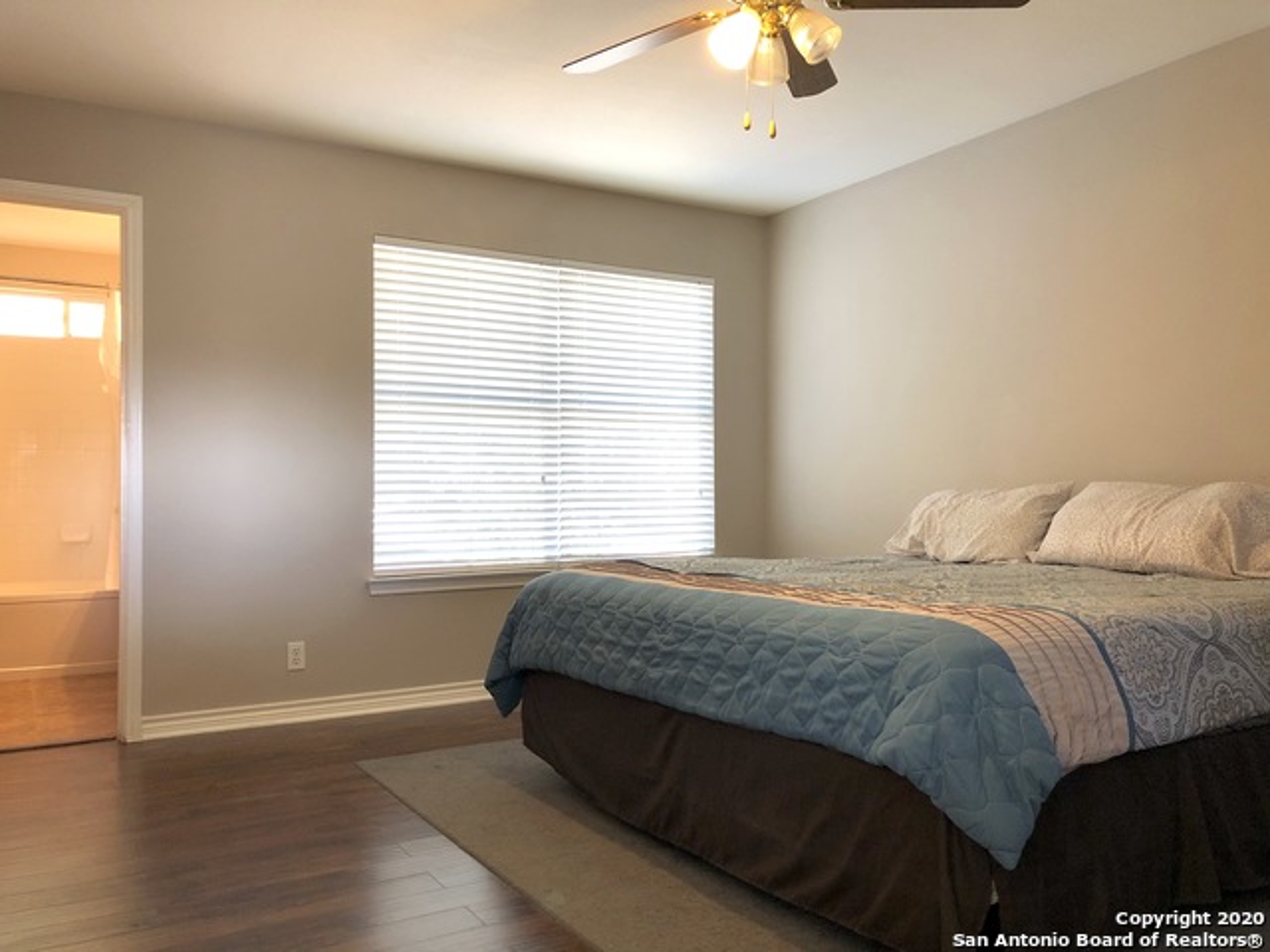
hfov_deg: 63.4
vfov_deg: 49.7
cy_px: 476
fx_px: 1027
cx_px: 635
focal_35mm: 28
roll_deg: +1.3
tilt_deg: +1.5
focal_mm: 4
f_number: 1.8
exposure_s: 1/24
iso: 40
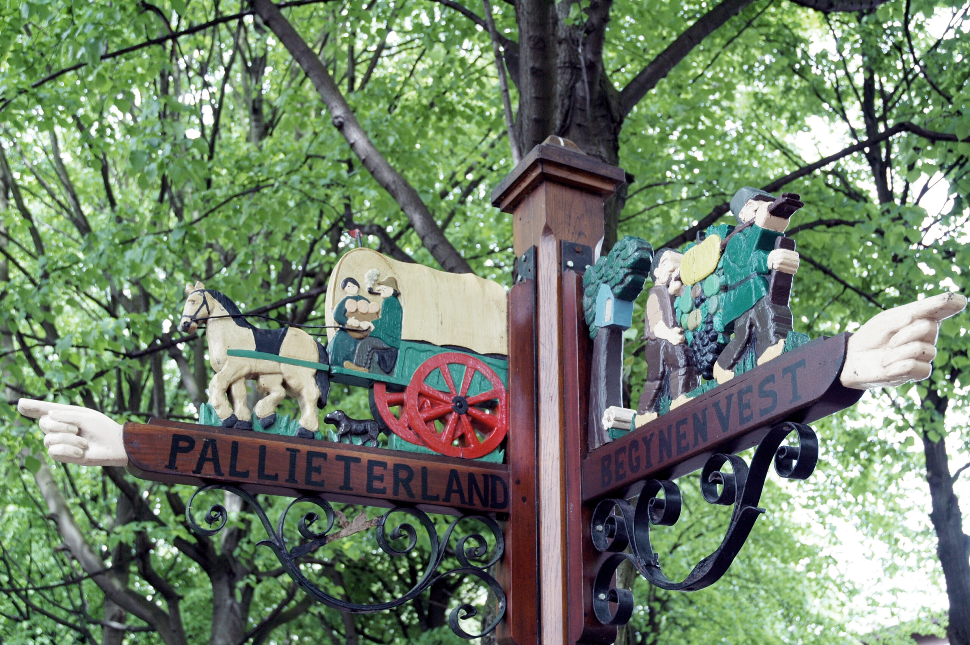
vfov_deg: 28.9
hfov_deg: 42.4
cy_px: 322
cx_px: 485
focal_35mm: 46
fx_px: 1252
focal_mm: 31
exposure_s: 1/100
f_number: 5
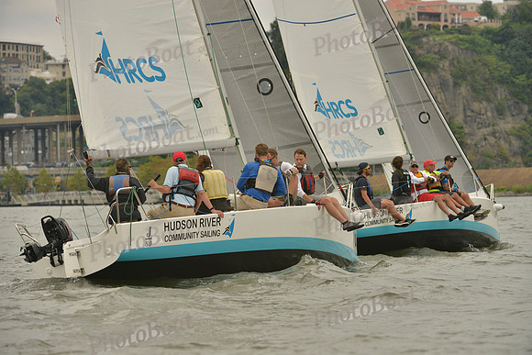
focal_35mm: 200
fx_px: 2956
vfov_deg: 6.9
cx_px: 266
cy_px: 178
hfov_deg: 10.3
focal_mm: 200
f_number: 7.1
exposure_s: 1/1250
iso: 400
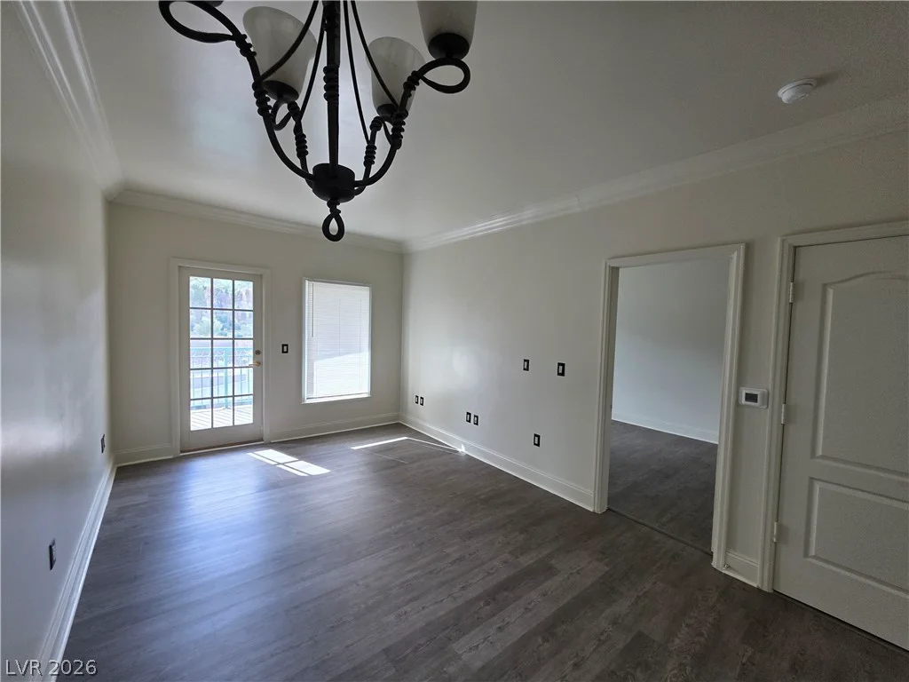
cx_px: 454
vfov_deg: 89.9
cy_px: 341
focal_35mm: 13
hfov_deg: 106.2
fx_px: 341
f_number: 1.9
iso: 64
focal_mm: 2.2
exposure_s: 1/120
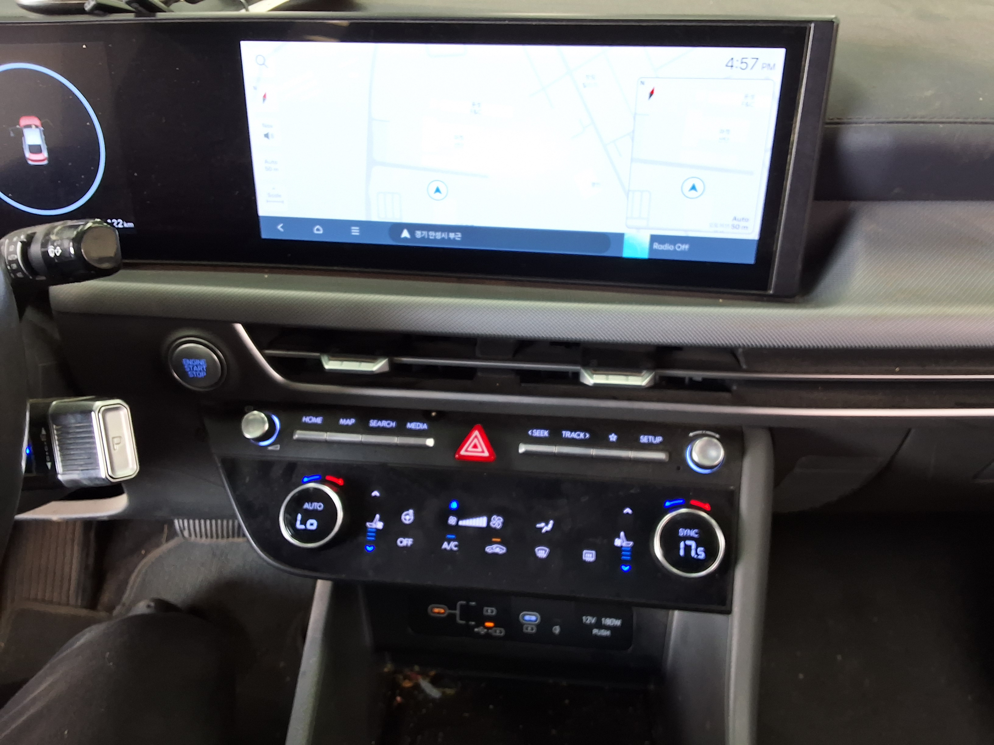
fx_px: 804
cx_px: 497
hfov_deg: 63.4
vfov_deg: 49.7
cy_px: 372
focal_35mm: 28
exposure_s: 1/40
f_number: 1.9
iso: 80
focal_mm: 2.91
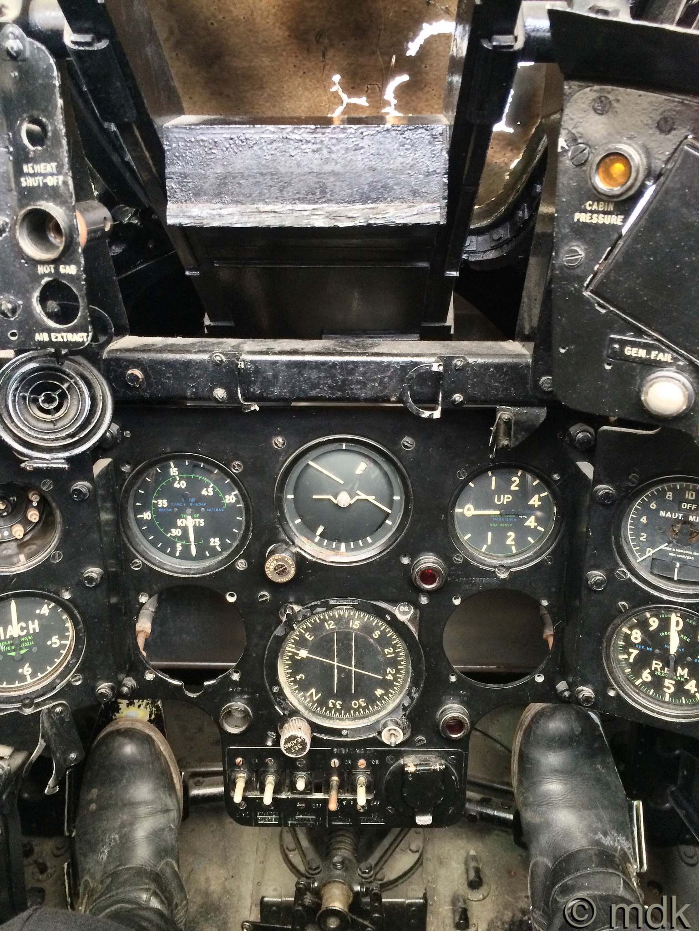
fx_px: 781
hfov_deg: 48.2
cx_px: 350
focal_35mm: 29
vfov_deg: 61.7
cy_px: 466
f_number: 2.2
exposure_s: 1/25
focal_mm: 4.15
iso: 320
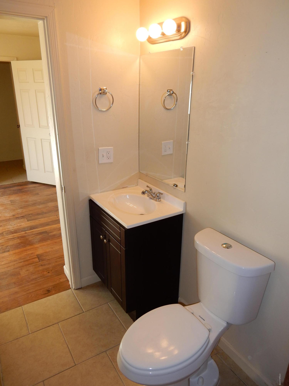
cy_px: 193
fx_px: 278
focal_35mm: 25
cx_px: 144
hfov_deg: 54.9
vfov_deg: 69.4
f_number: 3.7
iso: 125
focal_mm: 4.5
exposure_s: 1/30
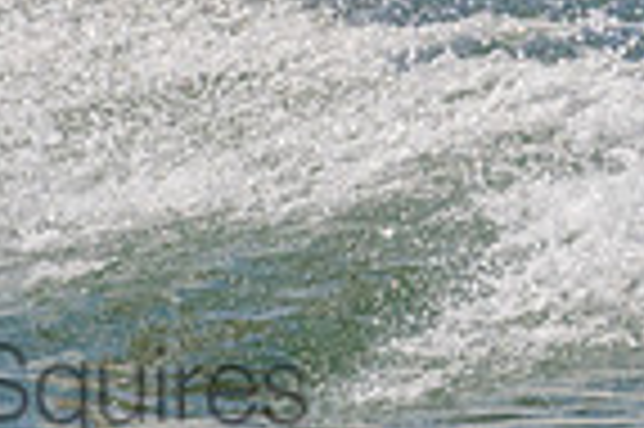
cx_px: 207
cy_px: -197
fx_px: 69132
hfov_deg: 0.5
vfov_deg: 0.4
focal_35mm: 3869
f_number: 11
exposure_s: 1/2000
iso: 720
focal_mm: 800
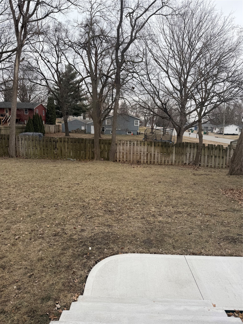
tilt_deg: -10.1
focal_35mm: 24
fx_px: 225
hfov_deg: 56.8
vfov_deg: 71.6
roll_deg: -1.3
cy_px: 162
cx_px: 122
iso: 80
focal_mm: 6.76
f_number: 1.78
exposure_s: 1/683
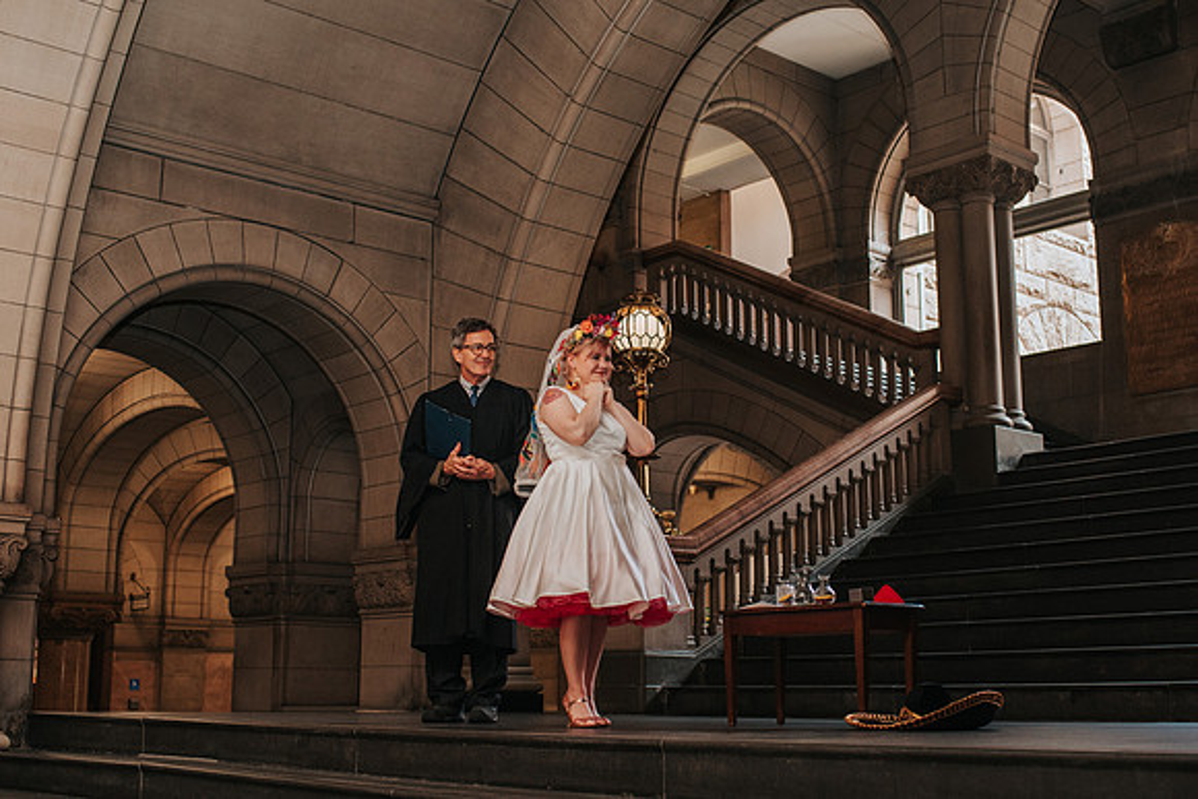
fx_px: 1502
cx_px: 618
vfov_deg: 29.8
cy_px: 399
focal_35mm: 45
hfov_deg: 43.5
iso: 1000
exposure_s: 1/200
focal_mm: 35
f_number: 3.2
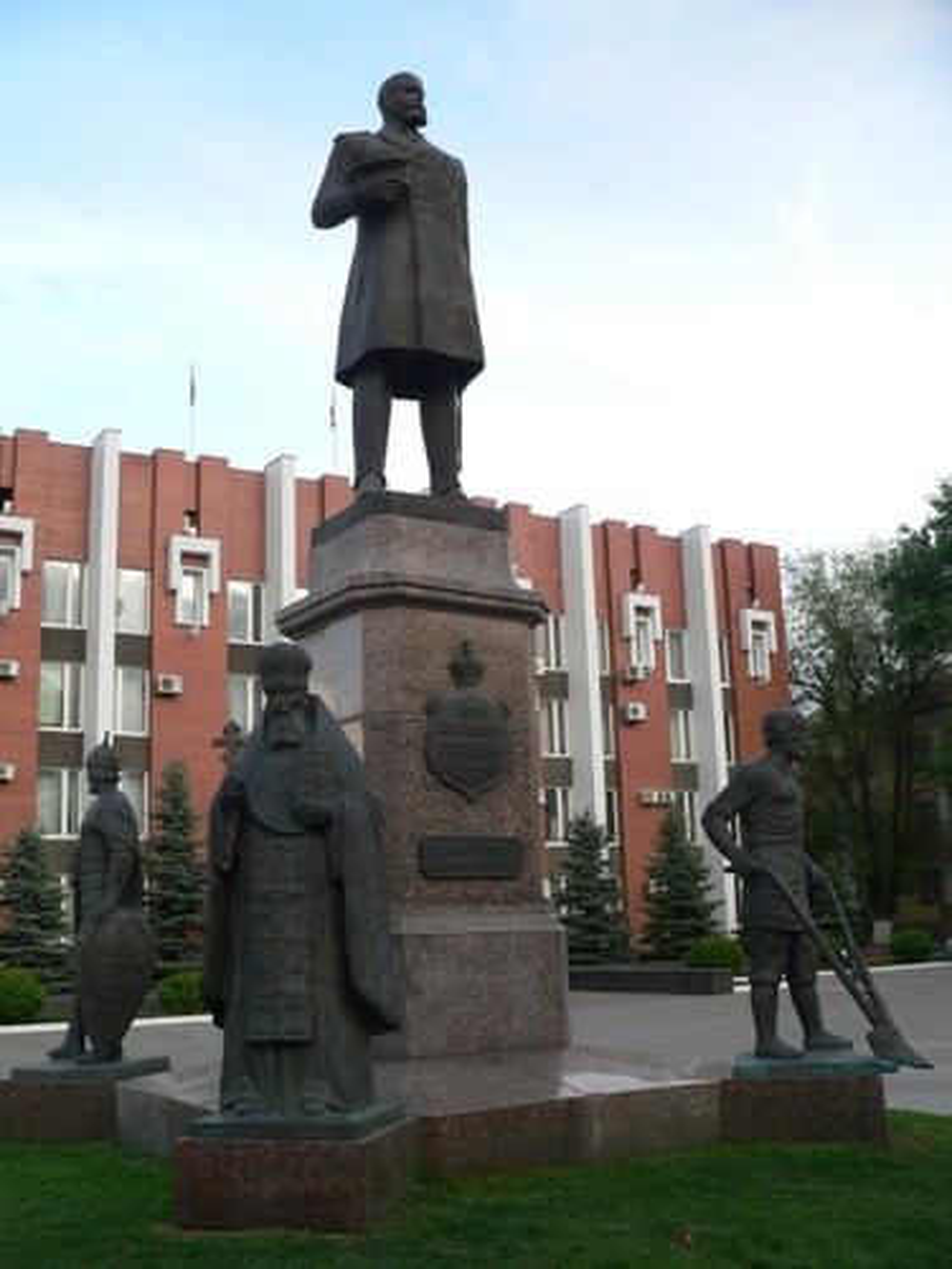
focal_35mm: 36
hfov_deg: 39.7
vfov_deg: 51.4
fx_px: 1320
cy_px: 634
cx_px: 476
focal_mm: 6
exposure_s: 1/250
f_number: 2.8
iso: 100
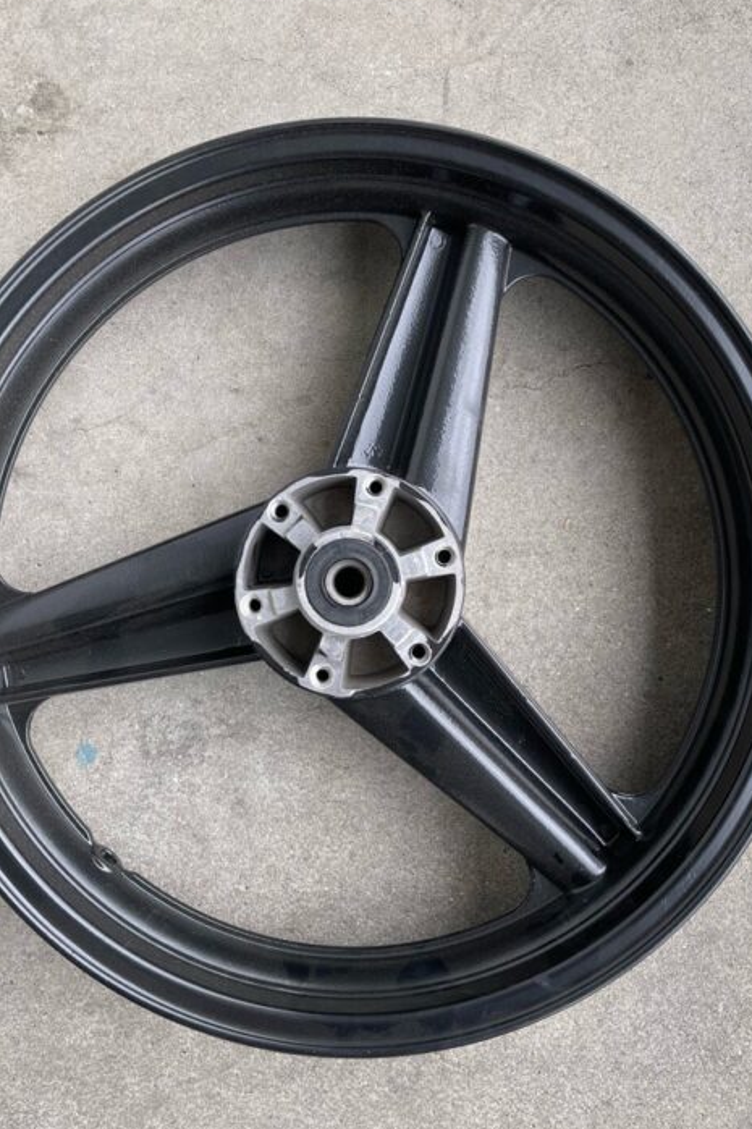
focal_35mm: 31
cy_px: 545
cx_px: 354
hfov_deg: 42.3
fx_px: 972
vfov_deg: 60.3
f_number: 1.6
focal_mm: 5.1
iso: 32
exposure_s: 1/129
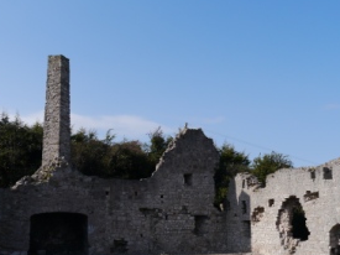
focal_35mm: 44
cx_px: 189
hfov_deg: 42.9
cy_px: 175
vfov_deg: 32.5
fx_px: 432
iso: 160
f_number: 8
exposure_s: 1/400
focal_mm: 14
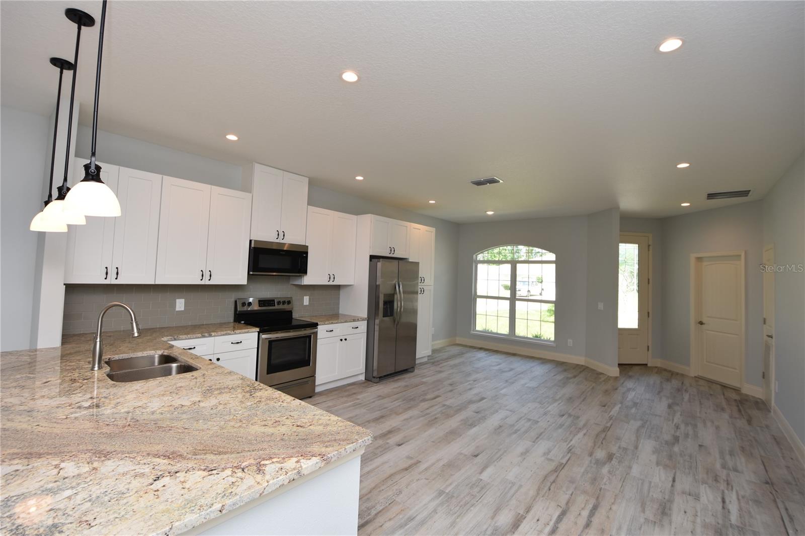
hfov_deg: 100.4
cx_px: 402
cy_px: 268
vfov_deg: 77.3
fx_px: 335
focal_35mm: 15
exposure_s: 1/80
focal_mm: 10
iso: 200
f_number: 4.5
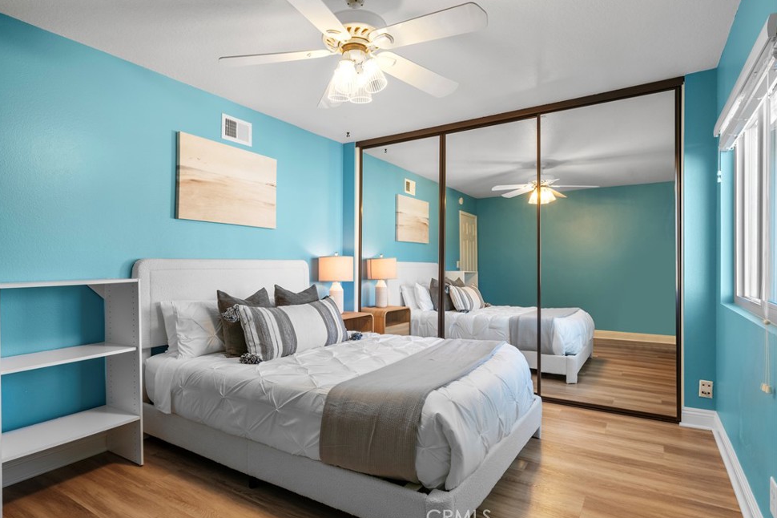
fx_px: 410
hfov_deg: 86.8
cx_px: 368
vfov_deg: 64.5
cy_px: 255
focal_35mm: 19
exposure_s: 1/13
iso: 800
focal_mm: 18
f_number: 8
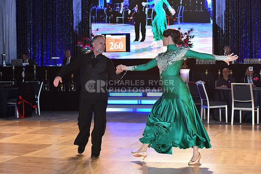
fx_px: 508
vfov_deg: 19.5
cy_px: 87
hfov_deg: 28.8
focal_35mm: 70
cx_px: 130
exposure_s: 1/250
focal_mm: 70
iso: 2000
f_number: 5
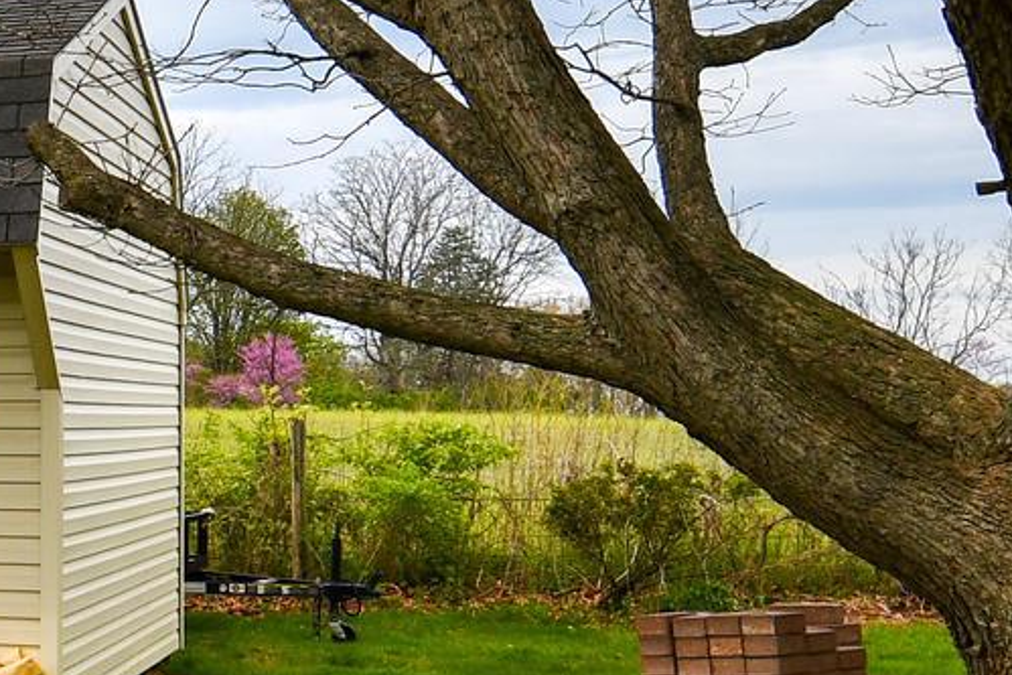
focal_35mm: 78
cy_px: 455
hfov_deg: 22.6
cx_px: -381
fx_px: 2193
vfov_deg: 17.5
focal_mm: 13
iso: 100
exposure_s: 1/250
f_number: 8
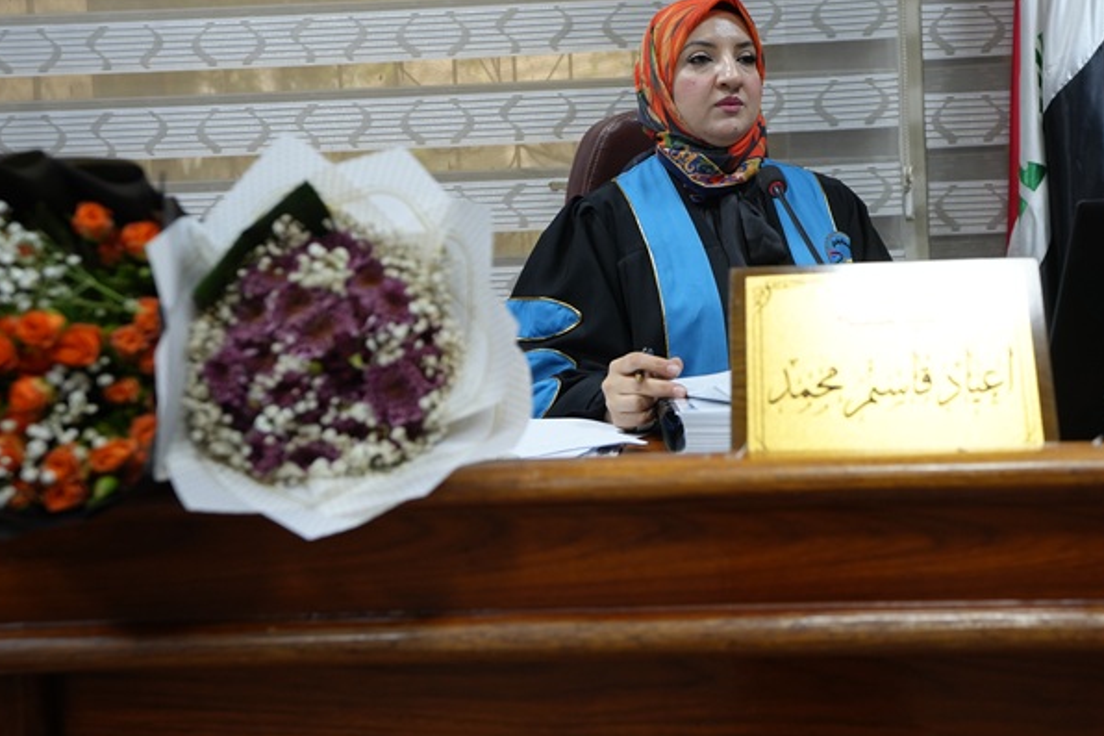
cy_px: 283
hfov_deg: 41.5
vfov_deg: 28.5
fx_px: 1441
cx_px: 717
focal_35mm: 47
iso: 640
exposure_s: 1/160
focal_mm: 35
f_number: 4
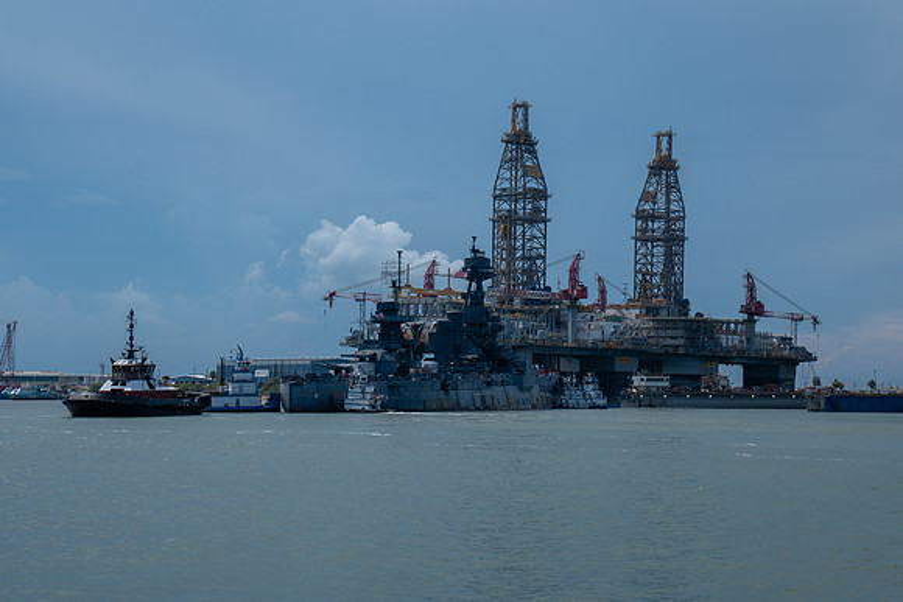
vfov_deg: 19.5
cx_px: 452
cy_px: 301
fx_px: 1756
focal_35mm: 70
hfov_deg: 28.8
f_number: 11
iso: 160
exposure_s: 1/300
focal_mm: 46.6
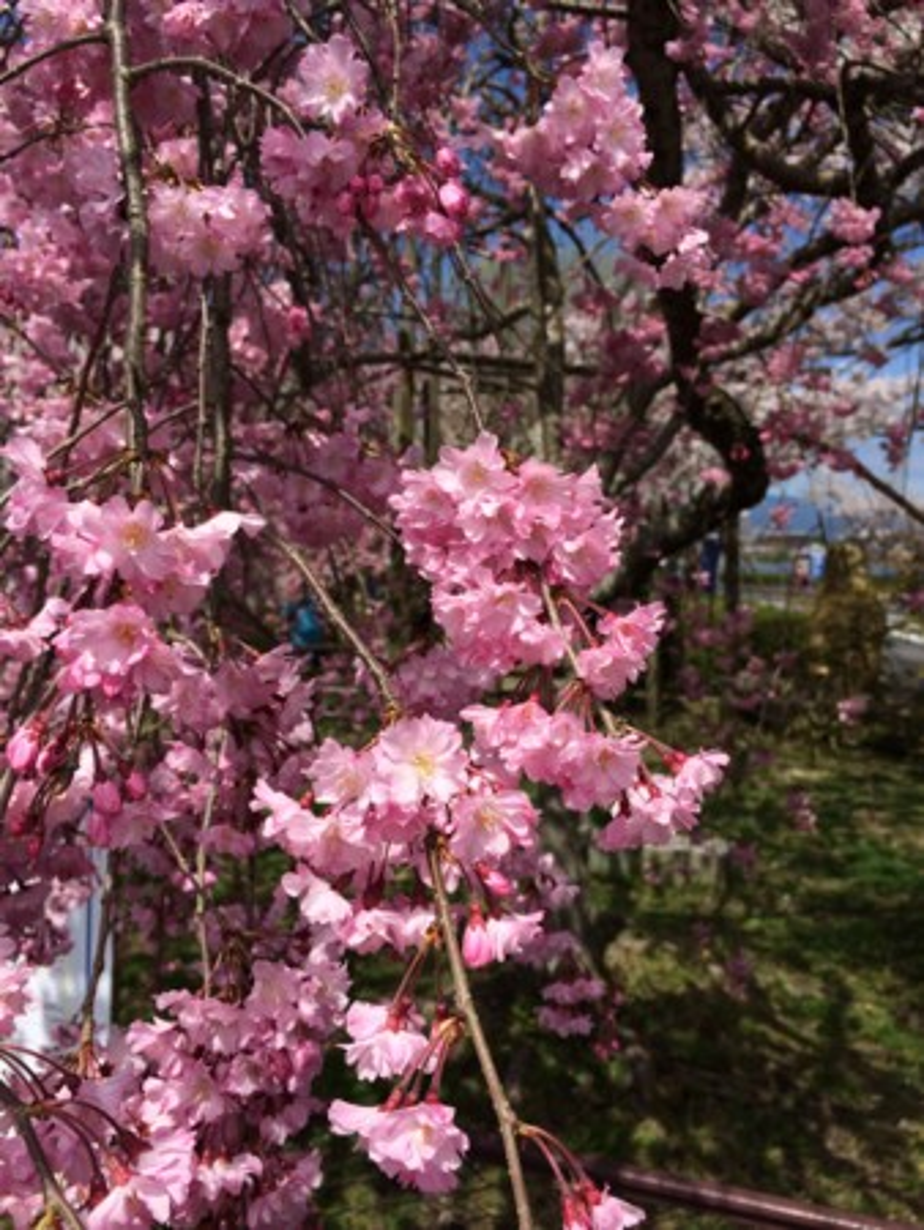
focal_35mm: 30
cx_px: 462
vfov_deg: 59.9
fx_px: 1067
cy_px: 615
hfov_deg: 46.8
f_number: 2.2
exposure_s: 1/3425
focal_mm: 4.12
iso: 40
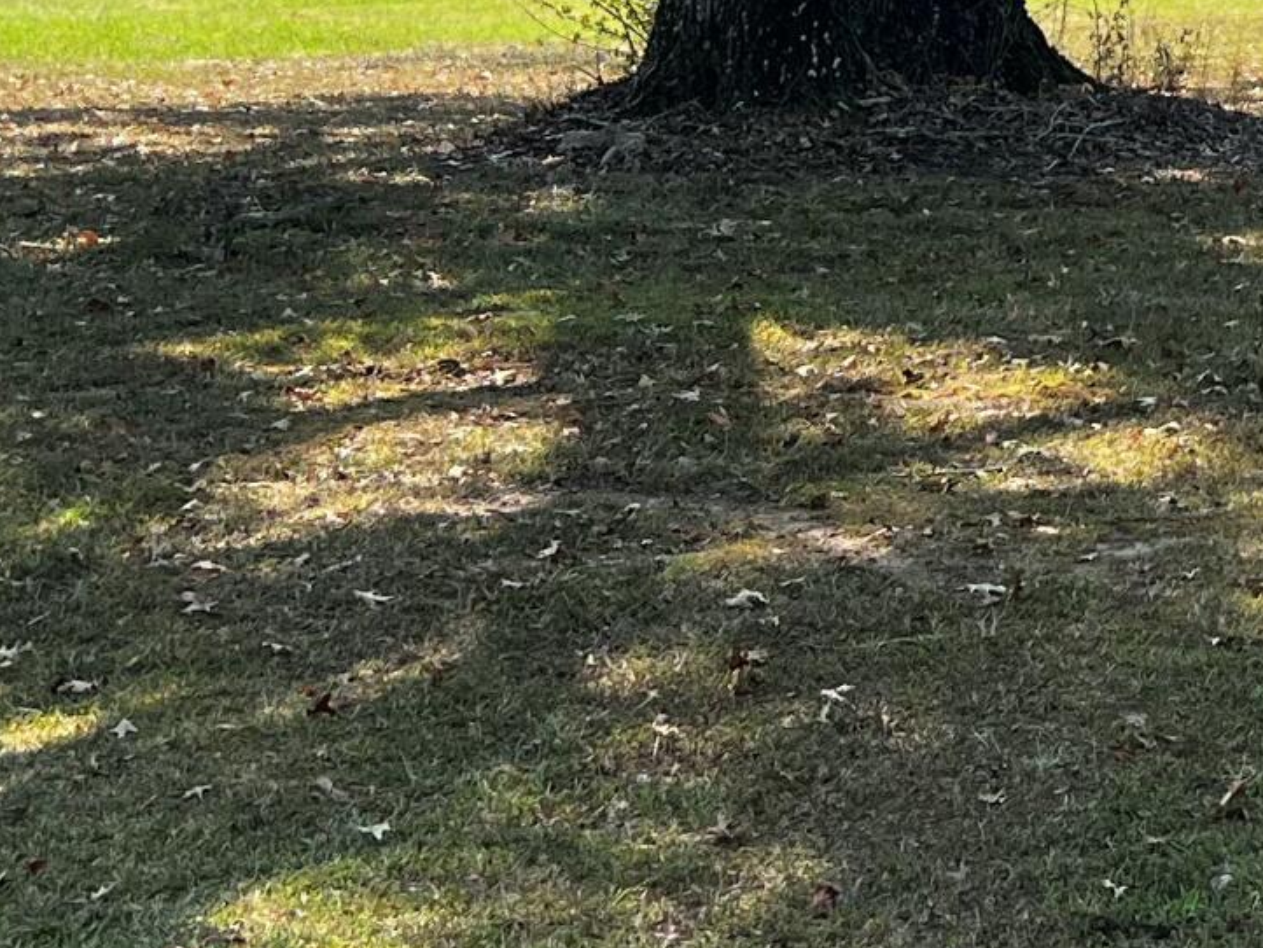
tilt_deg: -2.5
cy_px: -173
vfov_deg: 13.4
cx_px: 1583
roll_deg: +1.3
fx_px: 3942
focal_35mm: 108
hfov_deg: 17.2
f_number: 1.5
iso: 50
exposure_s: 1/1000
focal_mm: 5.7
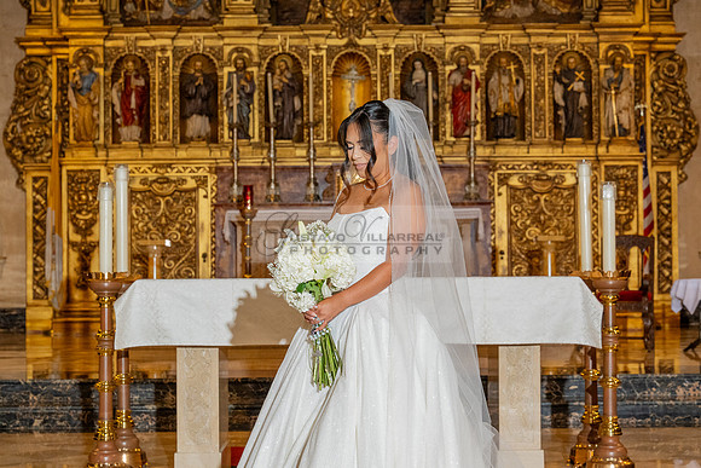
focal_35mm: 66
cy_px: 234
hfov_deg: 30.5
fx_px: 1285
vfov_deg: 20.6
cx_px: 350
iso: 2000
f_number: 6.3
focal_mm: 66
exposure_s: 1/200
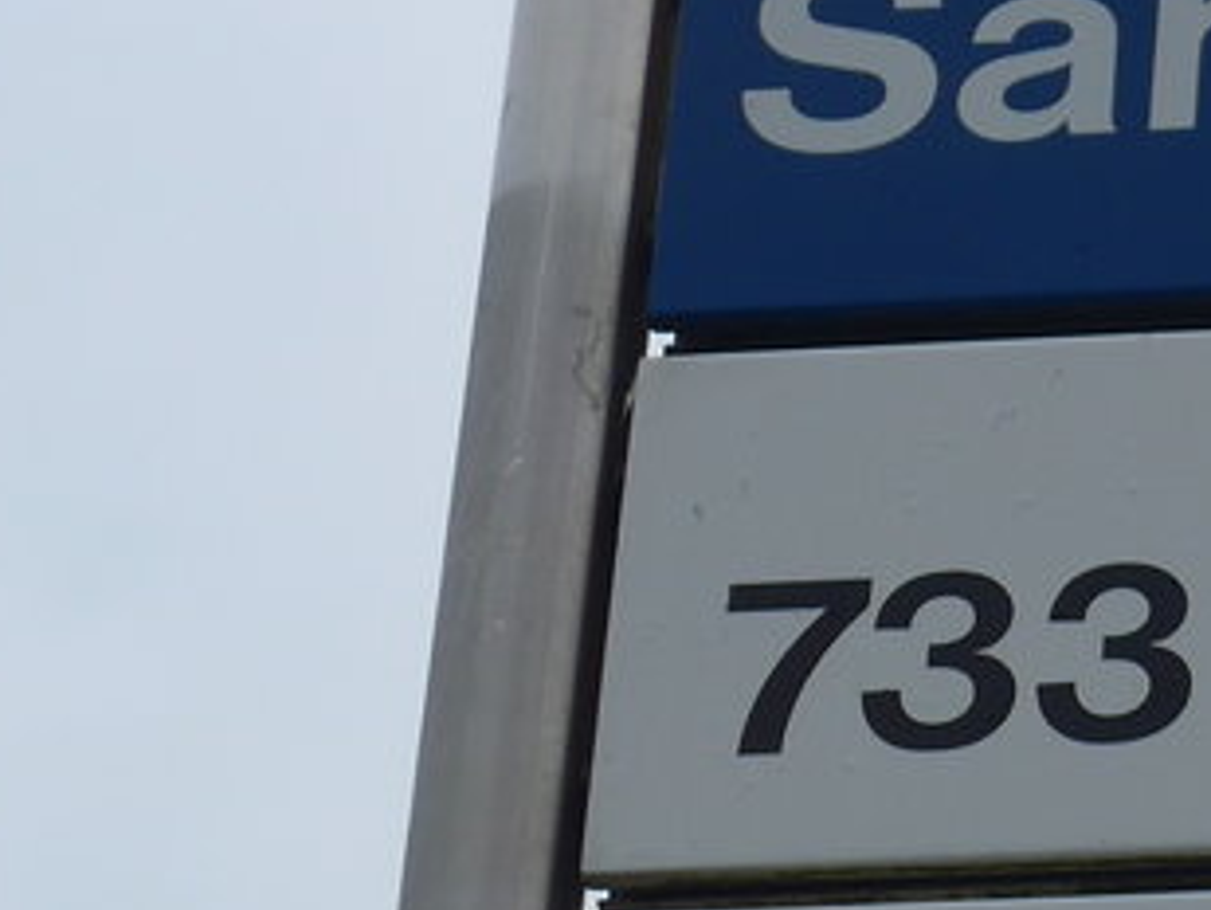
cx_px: 1795
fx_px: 8014
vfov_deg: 6.5
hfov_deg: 8.5
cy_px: 471
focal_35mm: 229
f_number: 3.5
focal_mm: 12
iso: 80
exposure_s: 1/800
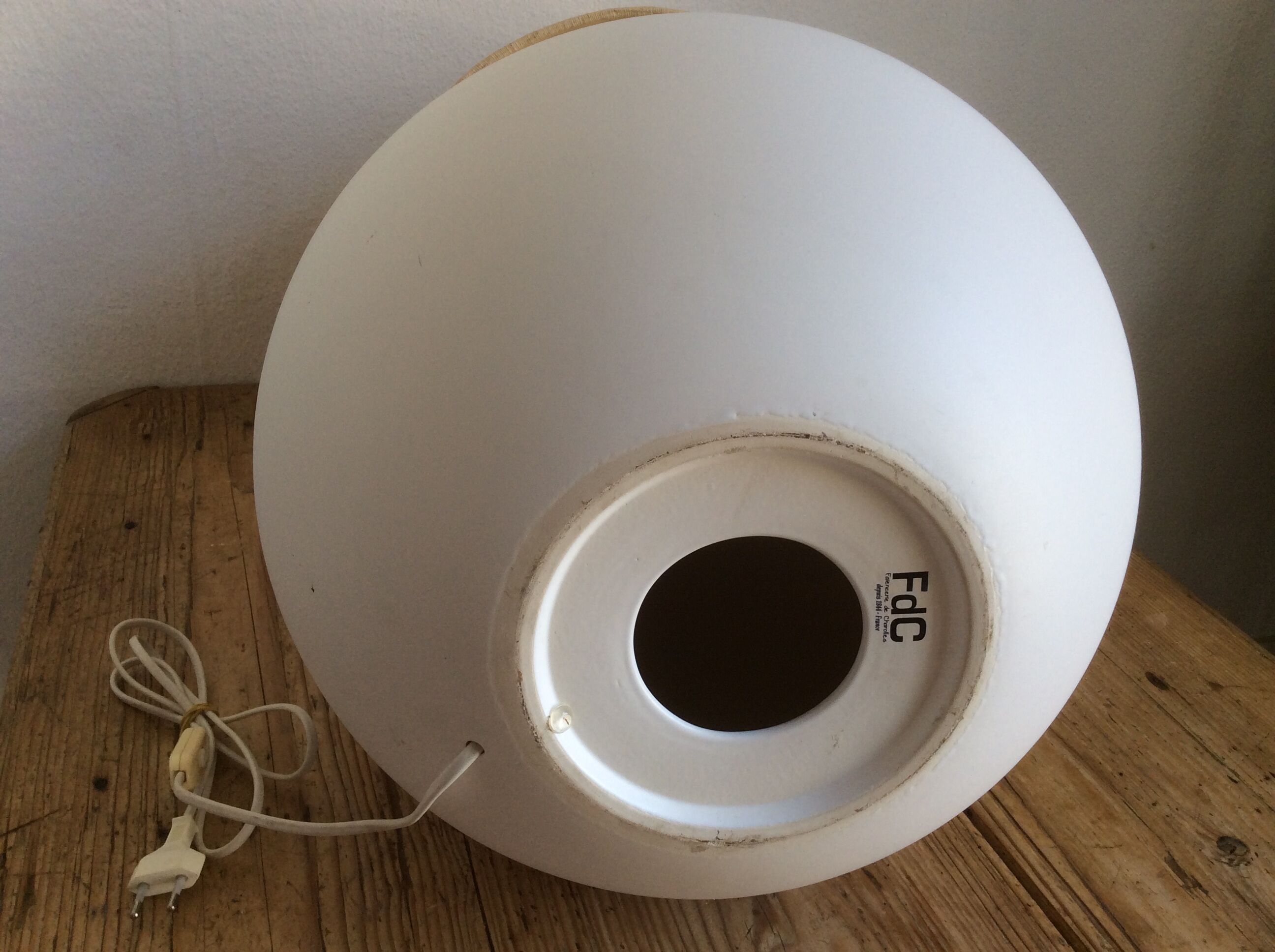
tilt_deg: -27.8
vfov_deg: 44.1
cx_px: 638
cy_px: 476
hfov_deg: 56.9
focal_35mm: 32
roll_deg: -5.9
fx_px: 1177
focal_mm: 3.3
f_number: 2.4
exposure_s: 1/33
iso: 40
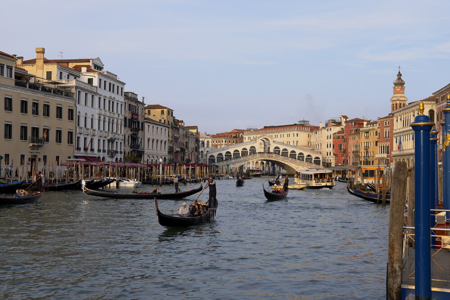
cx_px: 225
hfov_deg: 43.6
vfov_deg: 29.9
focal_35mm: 45
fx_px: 563
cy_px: 150
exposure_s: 1/1250
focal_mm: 30
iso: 100
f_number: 2.5
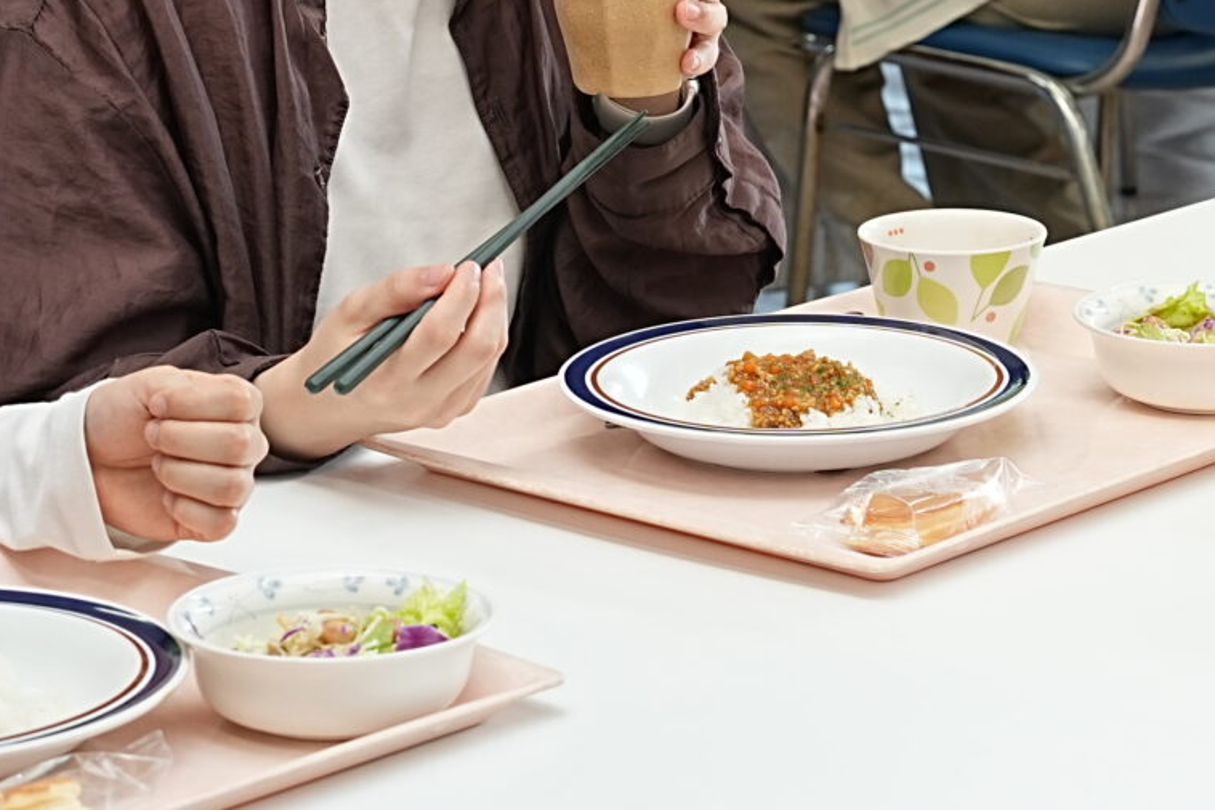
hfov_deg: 13.4
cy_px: -100
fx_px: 5129
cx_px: 1084
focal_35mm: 152
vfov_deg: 8.9
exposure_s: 1/60
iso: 400
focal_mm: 45
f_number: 5.6
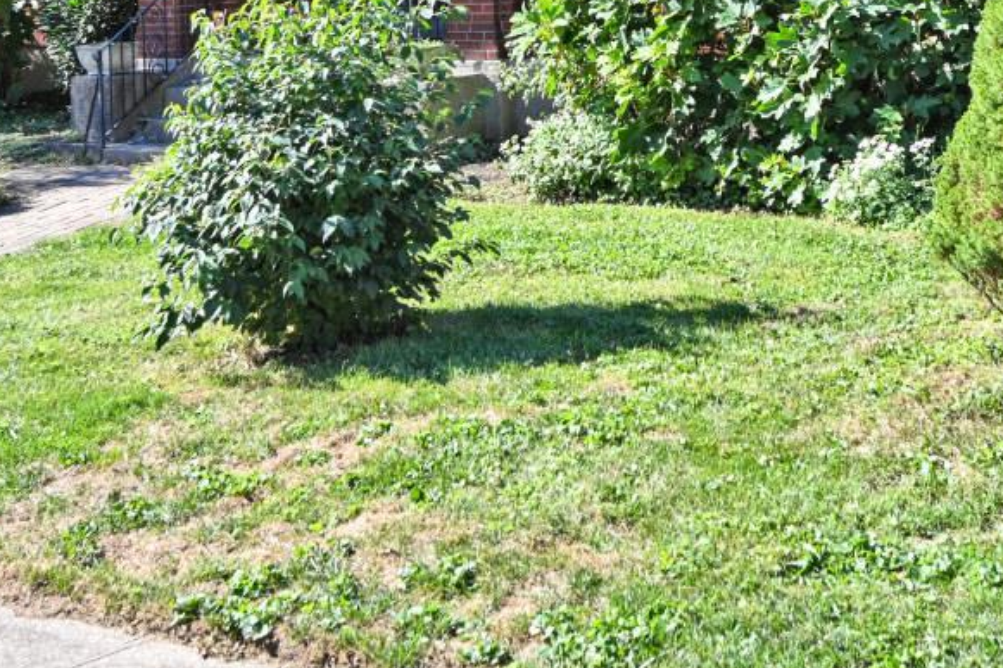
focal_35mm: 63
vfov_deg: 20.2
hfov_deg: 31.5
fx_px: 1763
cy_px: -126
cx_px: 663
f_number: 5.6
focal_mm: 24.5
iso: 125
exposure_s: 1/250
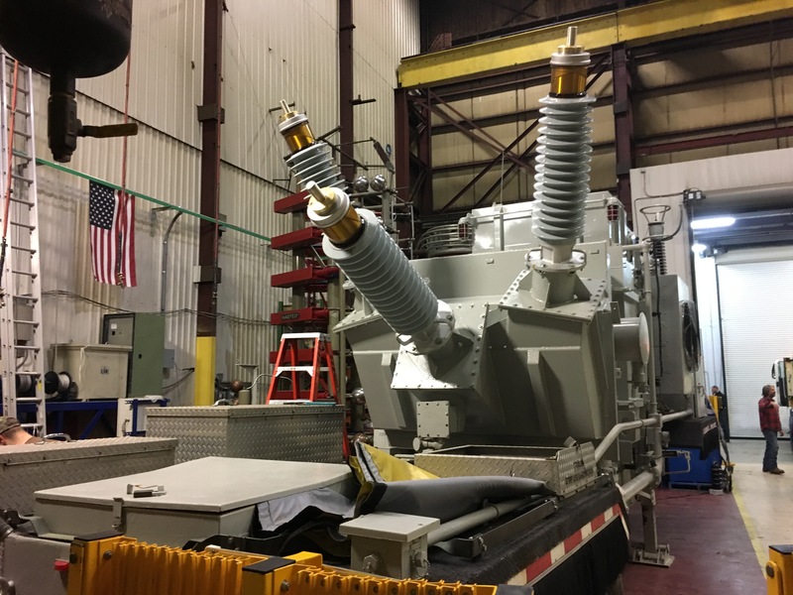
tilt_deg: +6.1
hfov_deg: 61.7
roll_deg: +1.9
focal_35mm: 29
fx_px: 664
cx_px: 396
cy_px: 298
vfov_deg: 48.2
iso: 200
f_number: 2.2
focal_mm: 4.15
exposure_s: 1/30
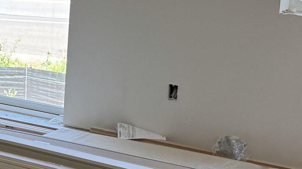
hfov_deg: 16.9
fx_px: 897
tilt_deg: -10.8
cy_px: 52
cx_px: -178
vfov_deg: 10.8
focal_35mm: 112
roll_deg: +0.1
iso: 100
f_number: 1.78
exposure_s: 1/121
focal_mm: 6.76
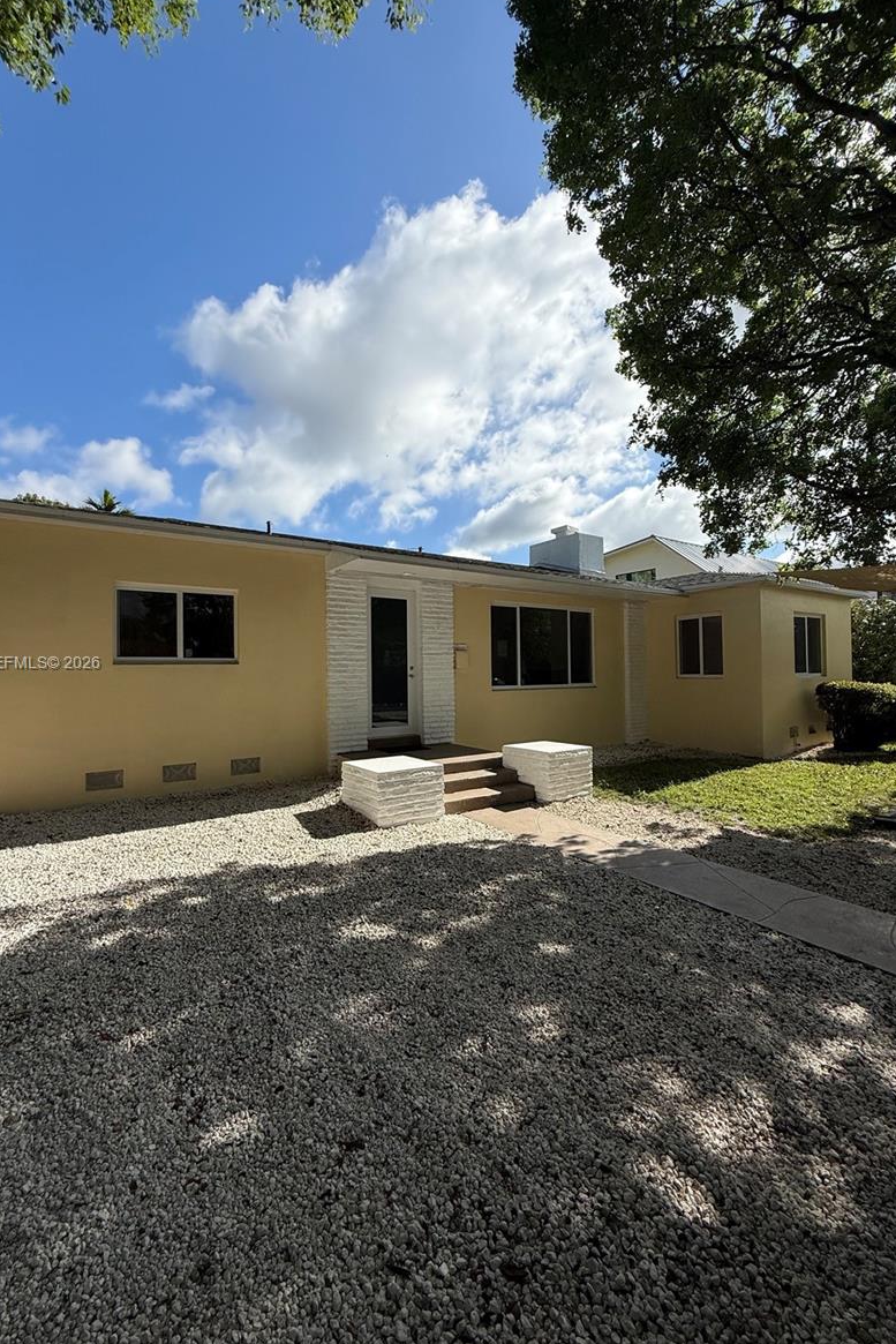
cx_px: 406
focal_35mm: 15
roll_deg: +0.7
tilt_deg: +2.3
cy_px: 665
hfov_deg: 77.1
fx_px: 560
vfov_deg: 100.4
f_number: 2.2
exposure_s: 1/3125
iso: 50
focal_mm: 2.22
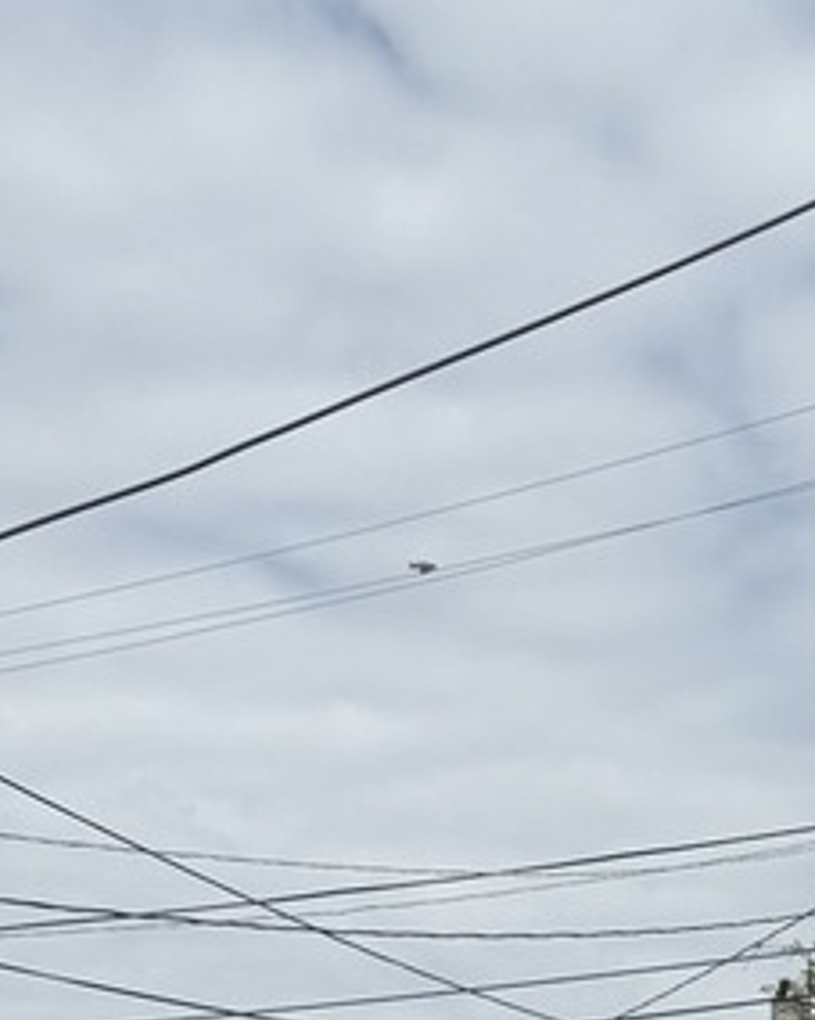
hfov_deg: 16.8
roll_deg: +0.6
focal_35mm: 89
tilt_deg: +5.3
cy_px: 1210
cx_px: 851
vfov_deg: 20.2
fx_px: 2685
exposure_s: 1/8130
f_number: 1.78
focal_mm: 6.76
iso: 80
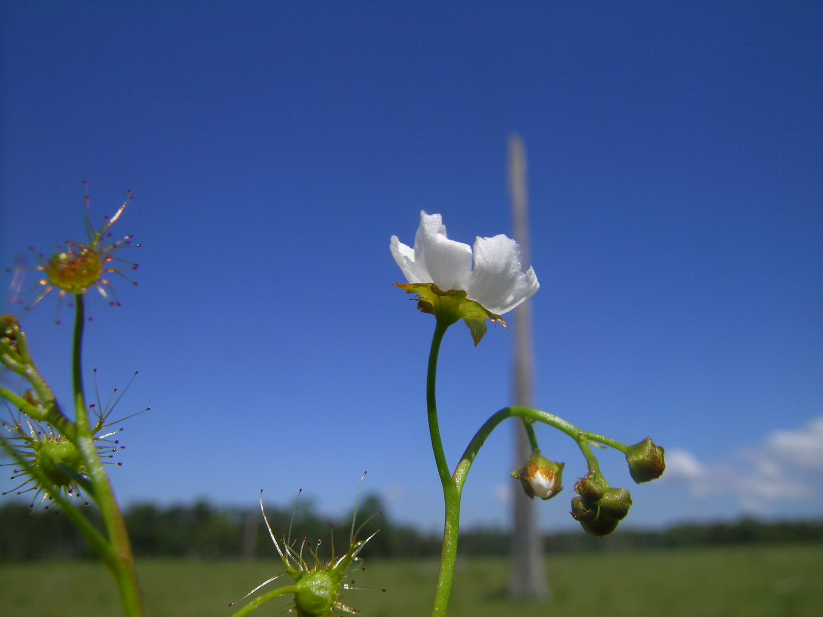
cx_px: 412
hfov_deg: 63.4
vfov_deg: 49.7
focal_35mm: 28
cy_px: 308
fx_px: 666
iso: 50
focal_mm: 5.8
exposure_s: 1/402
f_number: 7.9
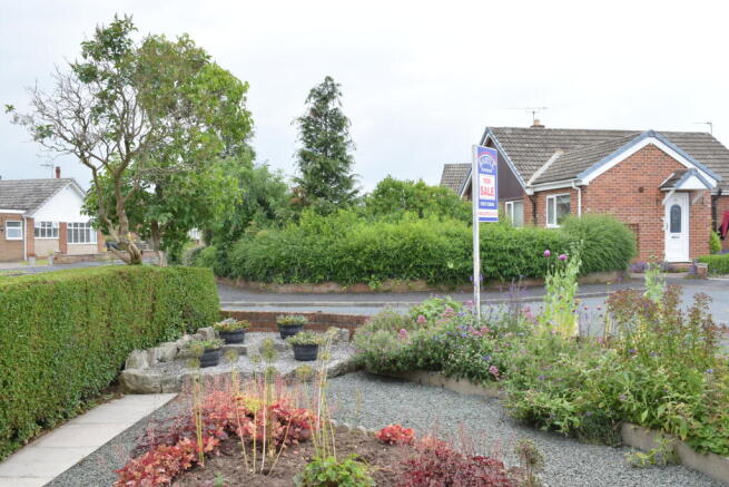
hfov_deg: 57.2
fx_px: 668
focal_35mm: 33
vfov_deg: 40.0
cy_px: 244
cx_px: 364
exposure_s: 1/160
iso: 800
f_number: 16
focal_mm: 22
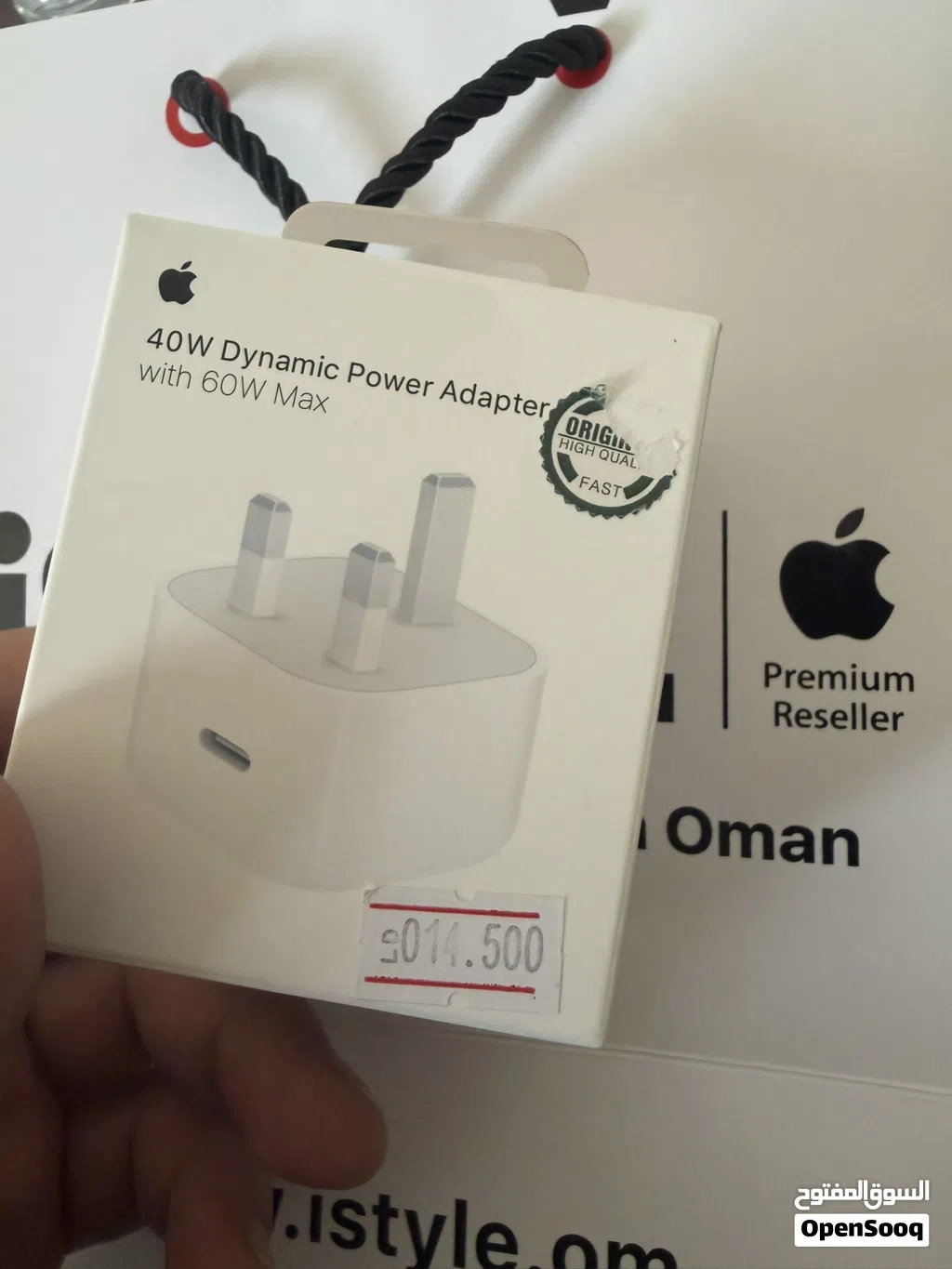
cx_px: 476
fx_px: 880
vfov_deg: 71.6
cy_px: 634
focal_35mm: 24
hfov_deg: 56.8
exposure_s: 1/60
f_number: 2.2
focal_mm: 2.22
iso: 400
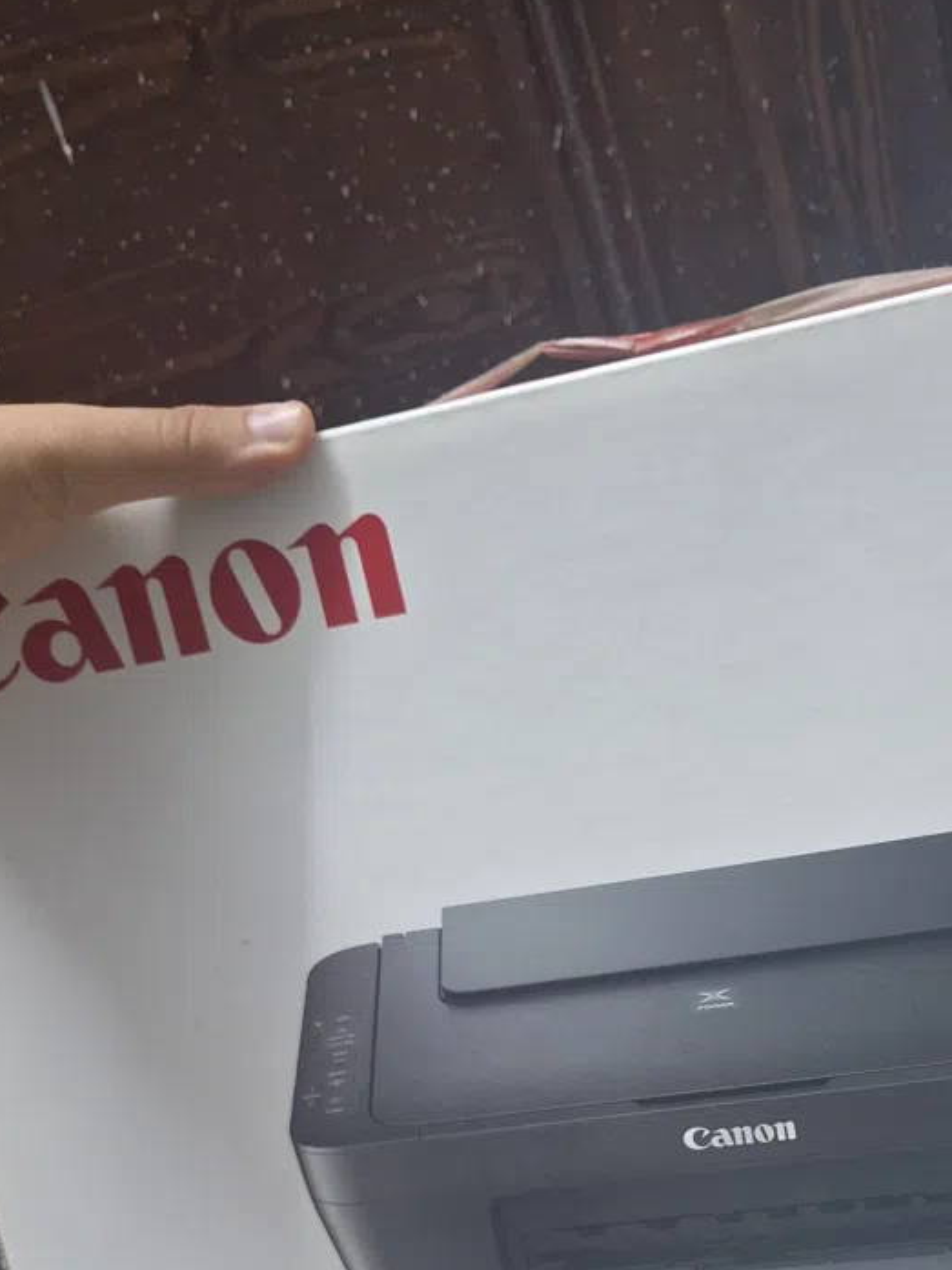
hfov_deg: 31.1
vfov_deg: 39.1
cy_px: 1145
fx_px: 1651
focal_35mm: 45
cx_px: 806
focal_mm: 5.54
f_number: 1.8
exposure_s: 1/25
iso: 250
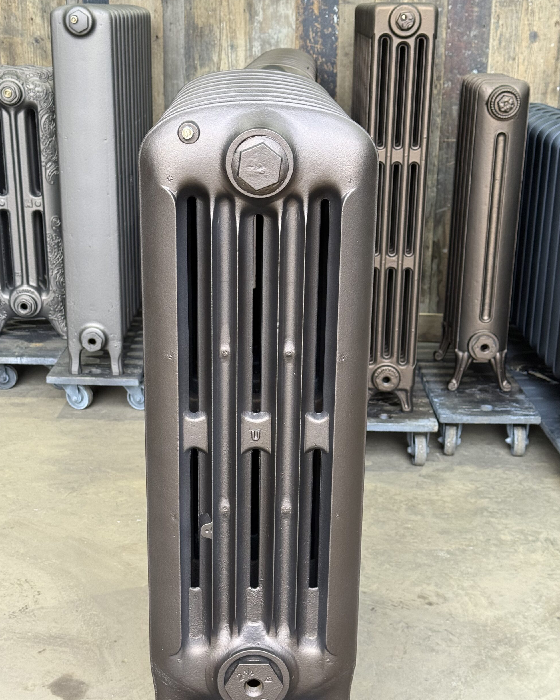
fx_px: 1057
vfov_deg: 36.6
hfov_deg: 29.7
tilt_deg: -18.2
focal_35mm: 51
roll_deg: -1.5
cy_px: 373
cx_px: 278
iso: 80
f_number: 1.78
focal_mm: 6.76
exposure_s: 1/50
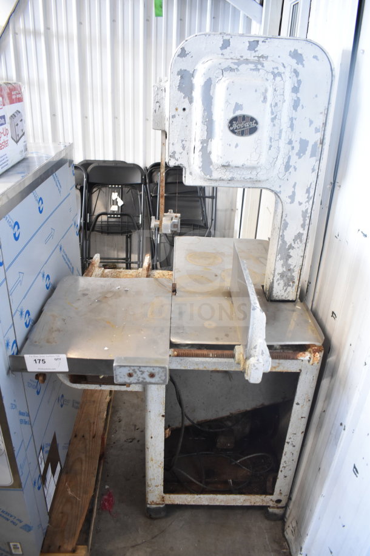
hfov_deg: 47.9
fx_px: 416
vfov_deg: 67.4
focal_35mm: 27
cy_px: 278
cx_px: 185
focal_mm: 18
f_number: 3.5
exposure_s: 1/30
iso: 1250
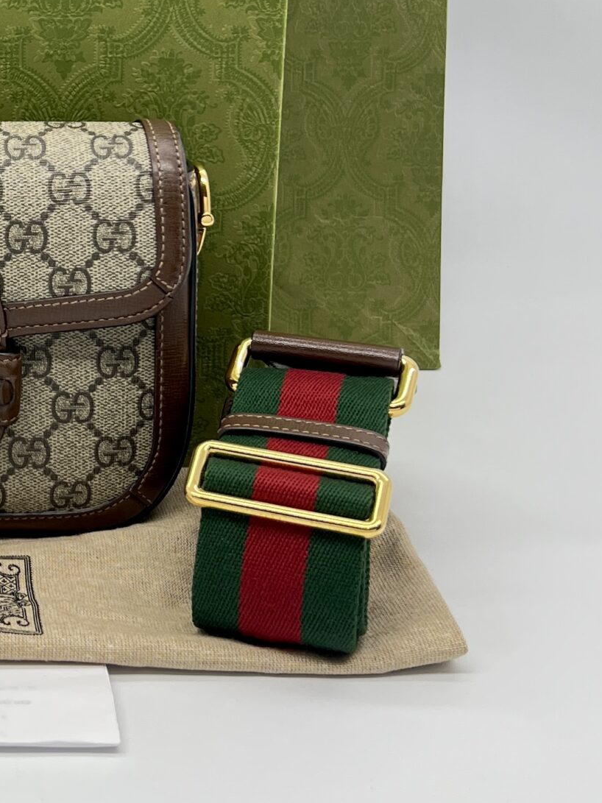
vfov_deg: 30.3
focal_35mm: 61
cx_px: -95
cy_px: 85
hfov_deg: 22.4
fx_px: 1415
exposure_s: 1/100
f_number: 1.5
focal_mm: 5.7
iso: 40
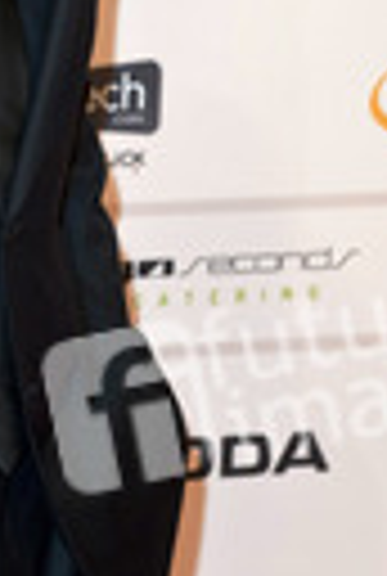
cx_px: -133
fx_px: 3304
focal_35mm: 206
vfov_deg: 10.0
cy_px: 162
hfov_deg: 6.6
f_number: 5.6
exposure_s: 1/250
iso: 800
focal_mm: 66
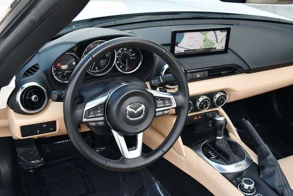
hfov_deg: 44.5
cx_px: 146
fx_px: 358
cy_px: 98
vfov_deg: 30.6
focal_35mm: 44
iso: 400
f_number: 3.8
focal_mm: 22
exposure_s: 1/250
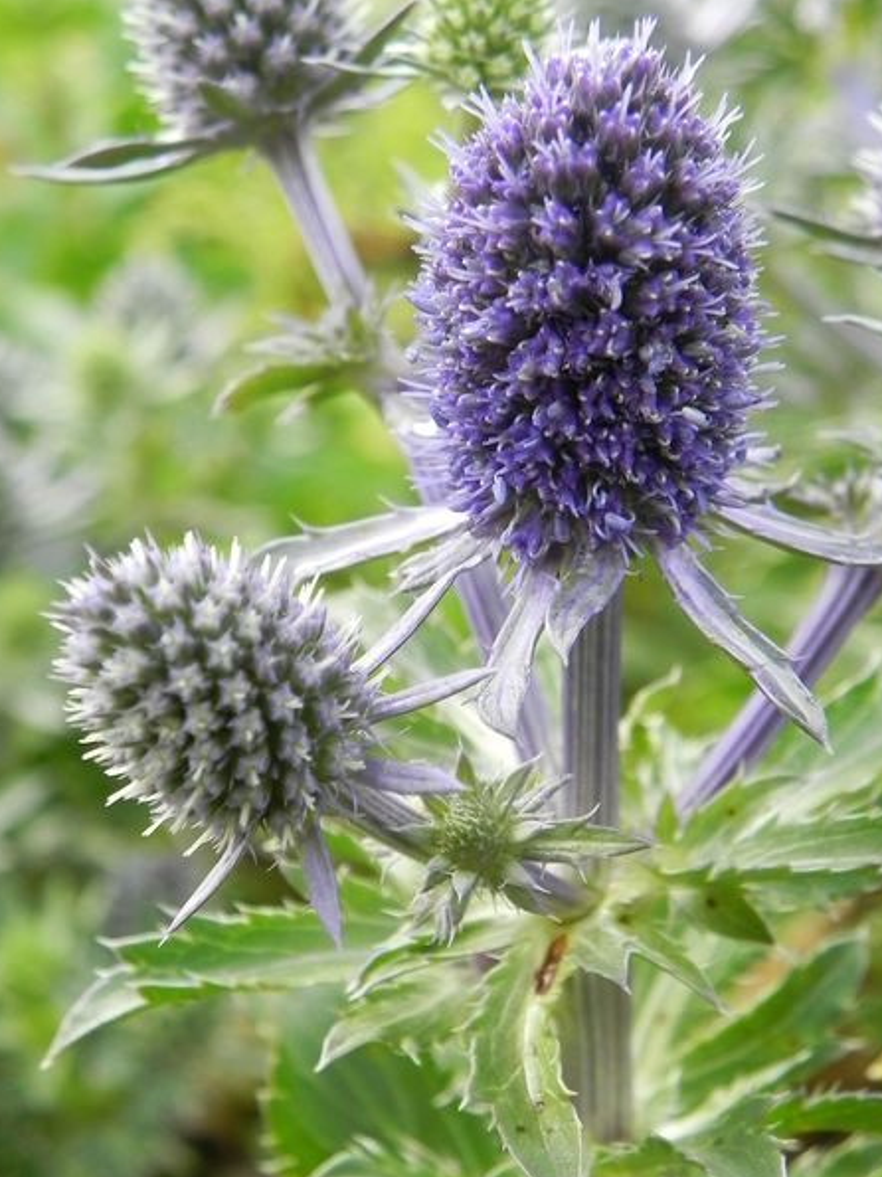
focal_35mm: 78
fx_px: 2651
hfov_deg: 18.8
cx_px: 579
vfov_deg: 25.0
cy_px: 710
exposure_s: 1/160
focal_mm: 10.3
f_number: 4
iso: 160
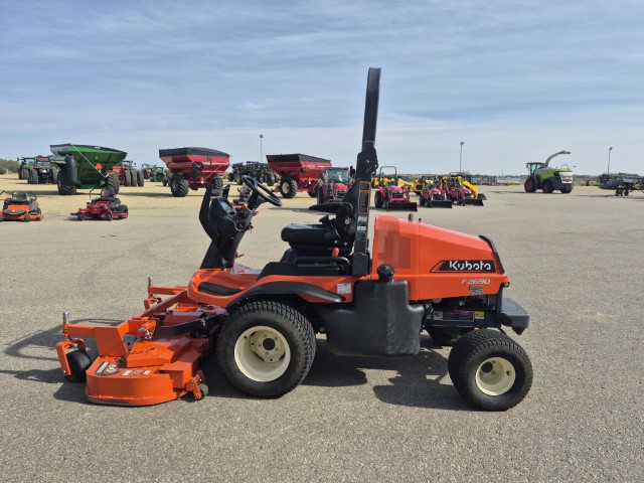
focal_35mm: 23
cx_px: 322
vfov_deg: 58.9
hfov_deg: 73.9
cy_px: 242
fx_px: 428
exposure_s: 1/6128
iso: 80
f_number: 1.8
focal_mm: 5.4
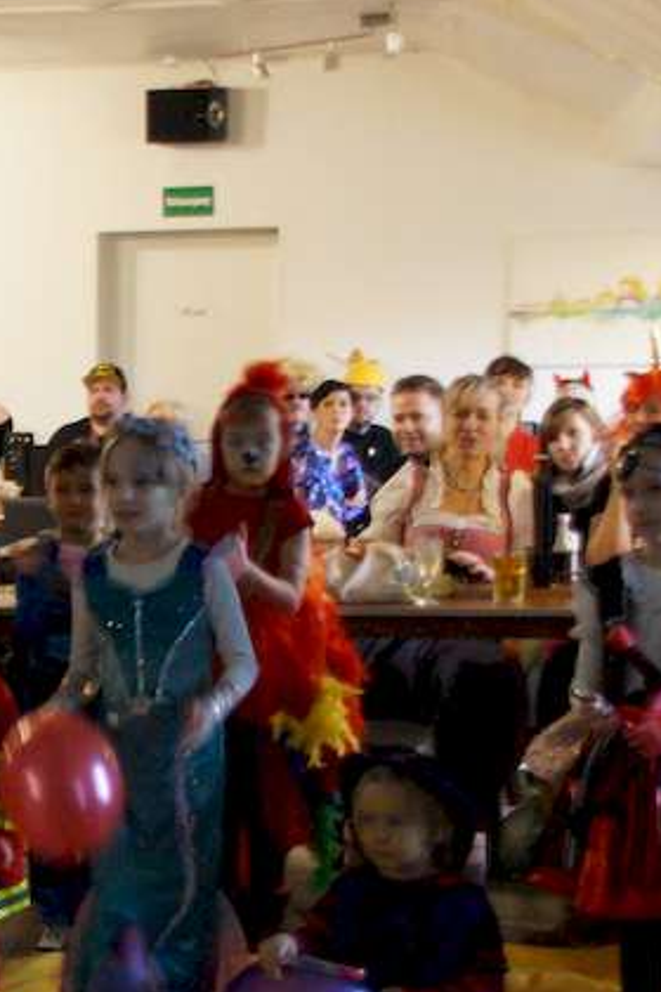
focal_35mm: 95
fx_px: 2616
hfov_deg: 13.8
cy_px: 727
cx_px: -241
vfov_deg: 21.3
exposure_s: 1/25
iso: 3200
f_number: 4
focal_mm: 26
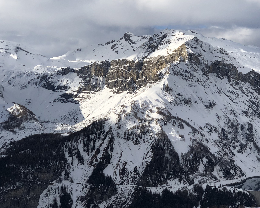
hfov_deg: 22.7
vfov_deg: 18.2
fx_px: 646
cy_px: 56
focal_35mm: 84
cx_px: 167
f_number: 2.4
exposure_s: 1/2288
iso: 16
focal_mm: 6
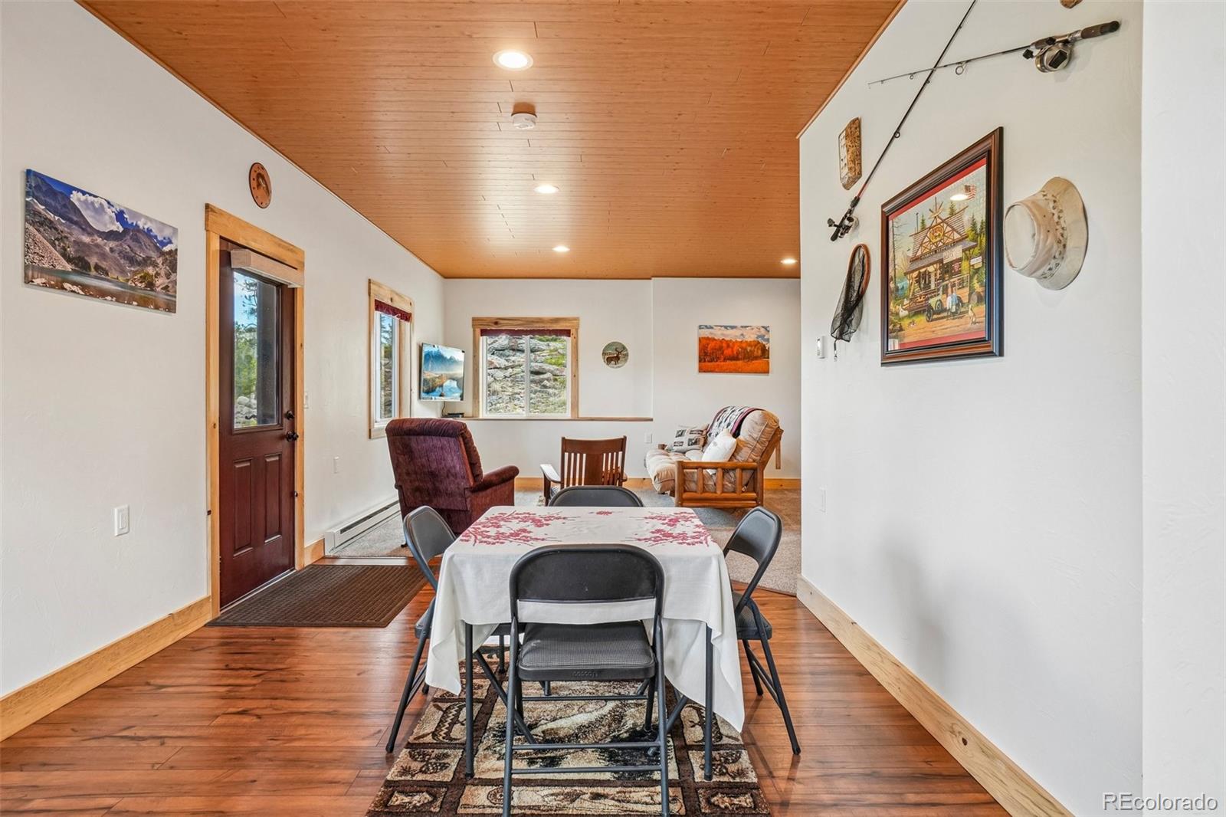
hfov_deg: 90.0
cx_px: 613
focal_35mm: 18
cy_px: 408
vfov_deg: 67.4
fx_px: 613
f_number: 8
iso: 400
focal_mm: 12
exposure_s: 1/15
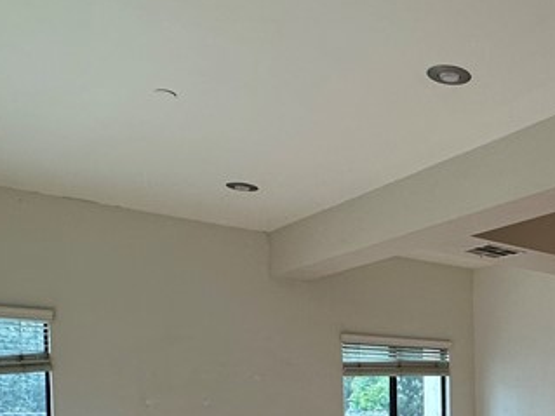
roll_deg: +0.0
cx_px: 619
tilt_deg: -2.9
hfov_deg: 35.6
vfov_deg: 29.5
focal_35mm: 45
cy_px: 437
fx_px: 721
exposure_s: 1/120
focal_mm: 2.22
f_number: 2.2
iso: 160
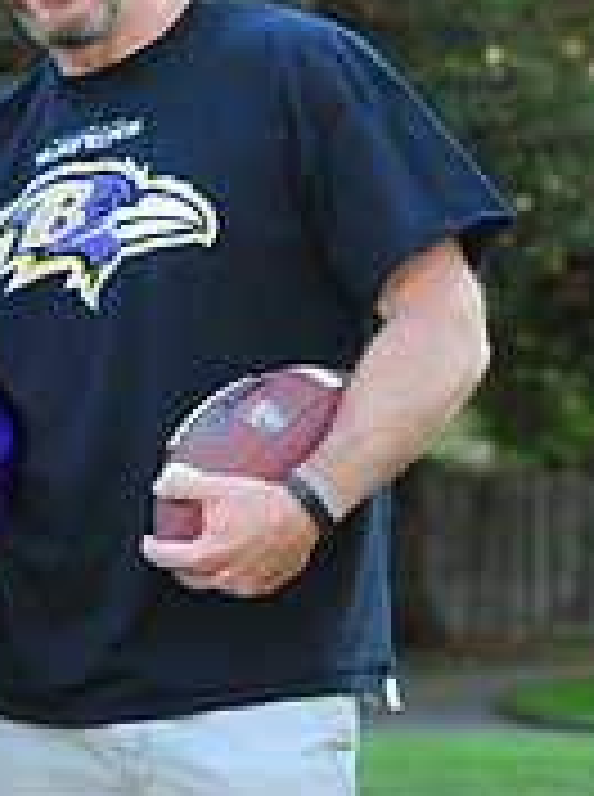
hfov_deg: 6.7
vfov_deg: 8.9
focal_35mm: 221
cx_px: -54
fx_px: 5075
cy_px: 832
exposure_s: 1/60
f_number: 4.5
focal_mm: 70
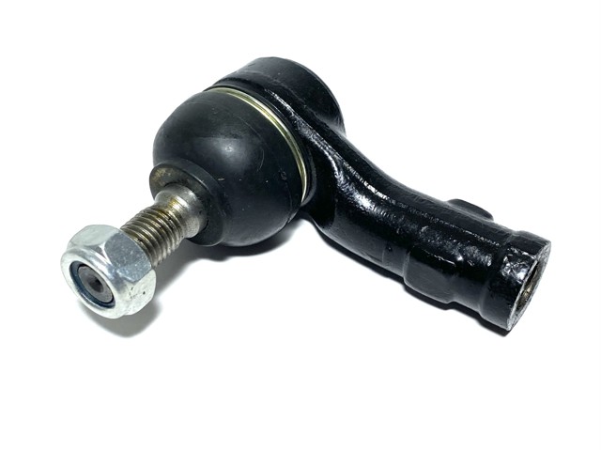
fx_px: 451
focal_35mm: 26
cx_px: 300
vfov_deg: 53.0
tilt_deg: -42.3
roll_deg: -2.5
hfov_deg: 67.3
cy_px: 225
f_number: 1.8
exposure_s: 1/100
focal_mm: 4.25
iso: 64
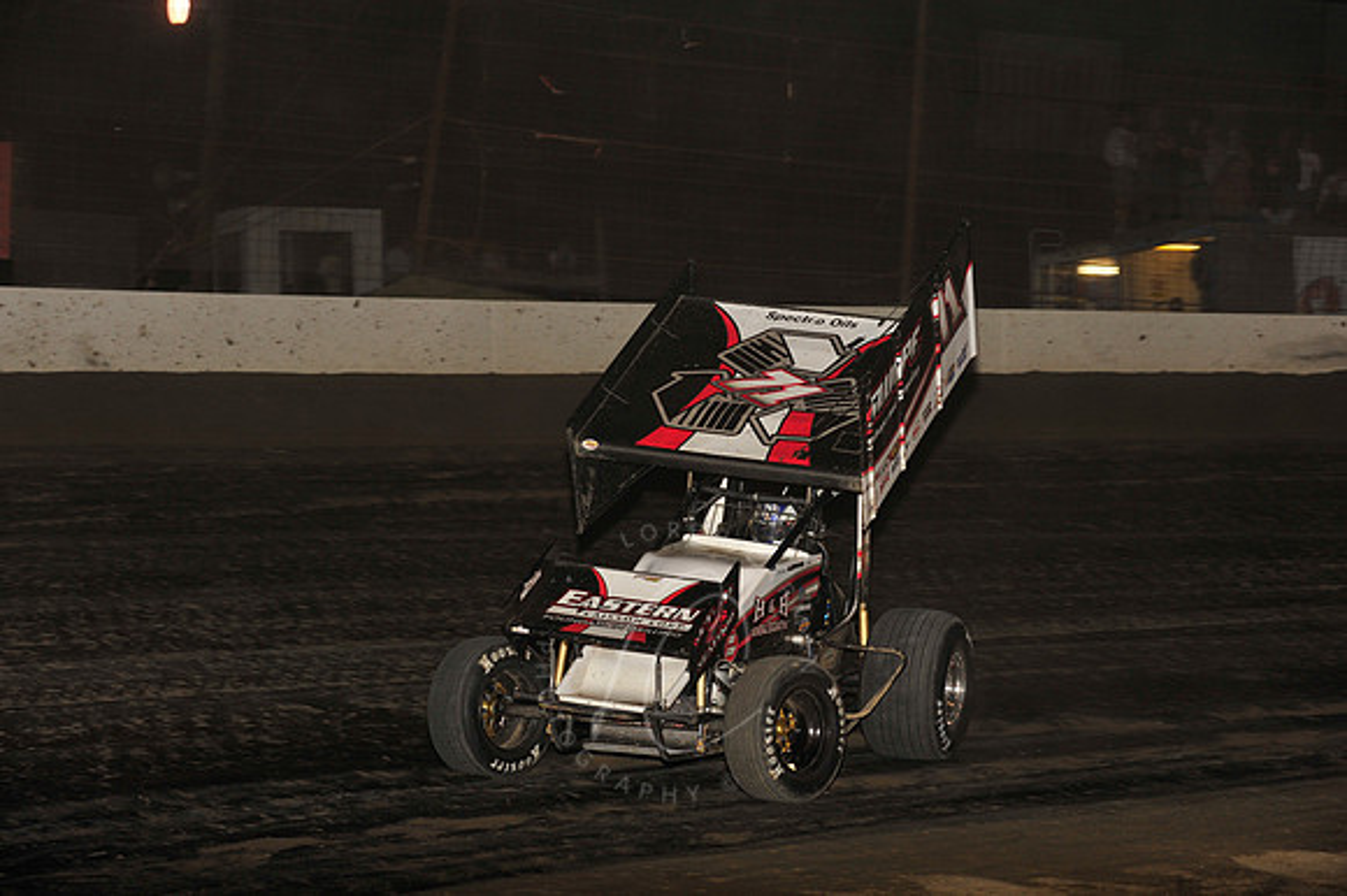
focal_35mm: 105
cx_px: 674
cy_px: 448
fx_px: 3926
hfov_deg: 19.5
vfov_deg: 13.0
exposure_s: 1/320
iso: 640
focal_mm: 105
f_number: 6.3
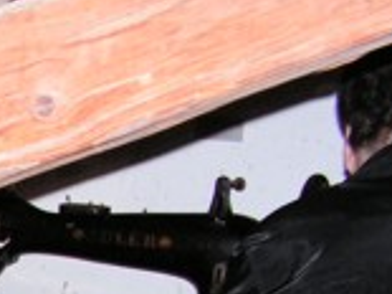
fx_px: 1347
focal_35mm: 119
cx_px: -217
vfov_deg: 11.8
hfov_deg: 15.2
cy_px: 464
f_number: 3.2
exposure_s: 1/40
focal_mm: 6
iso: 200
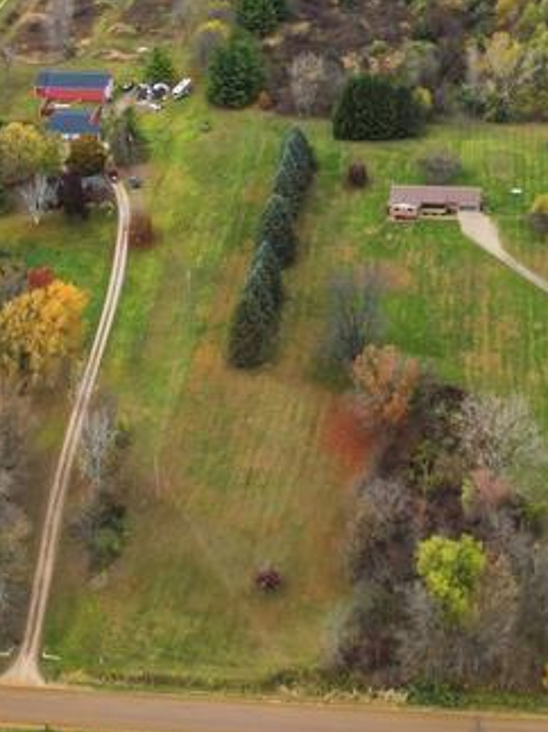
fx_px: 1415
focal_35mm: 67
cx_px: 426
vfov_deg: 27.1
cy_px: -29
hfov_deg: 21.7
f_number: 2.8
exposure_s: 1/240
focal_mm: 8.4
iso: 140
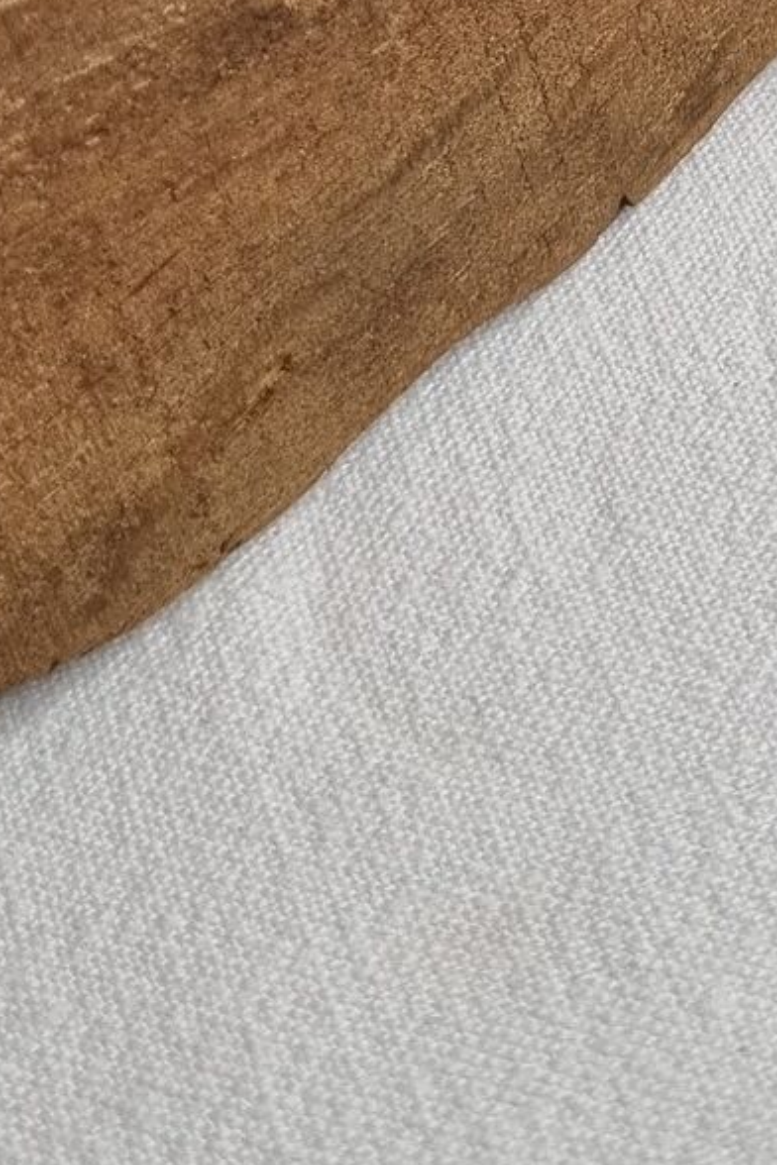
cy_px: -569
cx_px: 763
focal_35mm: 92
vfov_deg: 19.4
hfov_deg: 14.6
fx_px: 2978
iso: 50
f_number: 1.8
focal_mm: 5.4
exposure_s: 1/109
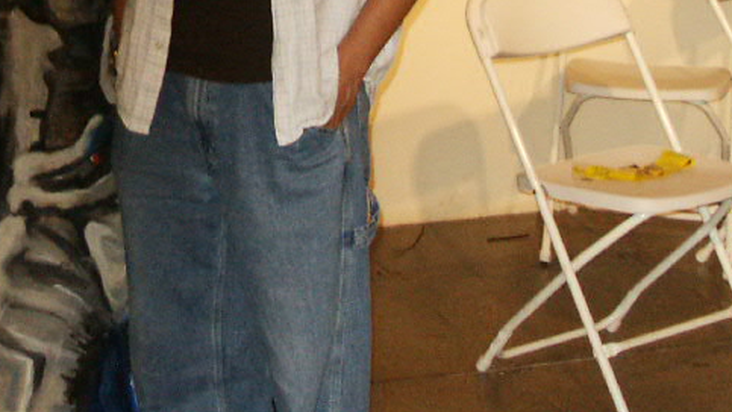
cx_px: 26
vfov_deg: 11.2
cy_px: -307
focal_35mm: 101
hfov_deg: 20.6
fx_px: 1961
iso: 200
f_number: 3
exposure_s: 1/45
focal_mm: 7.2
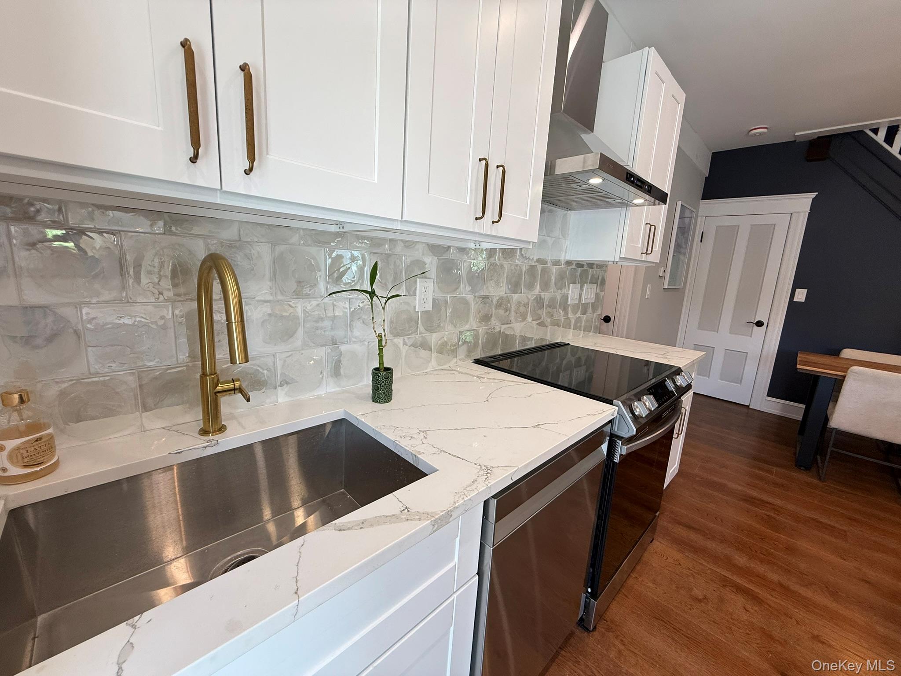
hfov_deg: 102.1
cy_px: 338
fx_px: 364
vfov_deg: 85.7
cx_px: 450
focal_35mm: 14
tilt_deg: -10.1
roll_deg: -3.3
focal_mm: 2.22
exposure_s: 1/120
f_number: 2.2
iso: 100
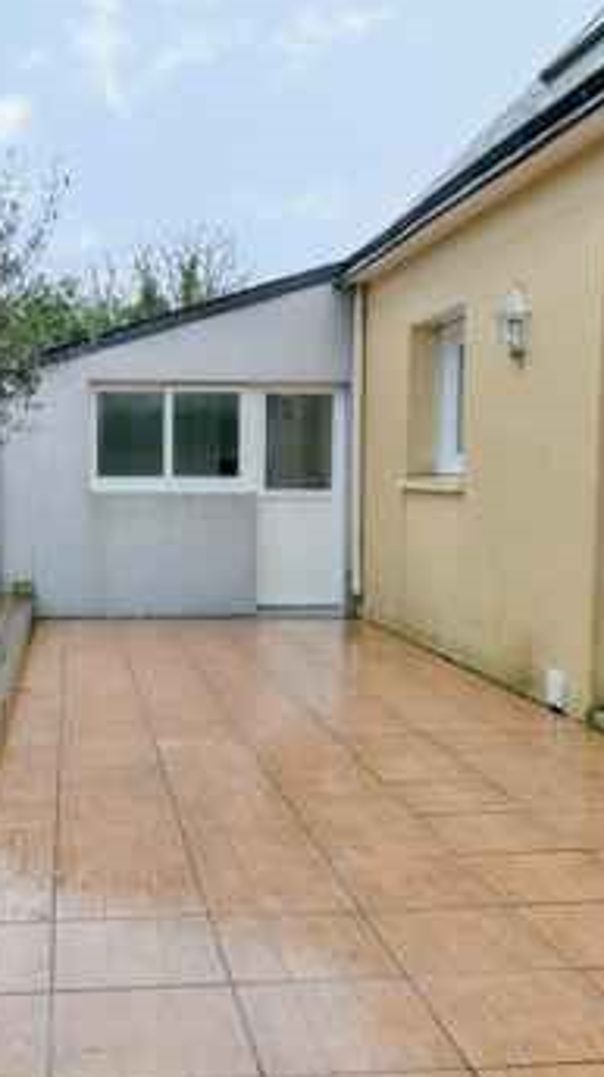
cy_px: 578
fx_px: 1113
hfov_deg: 30.1
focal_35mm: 39
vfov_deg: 51.6
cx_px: 182
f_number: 8
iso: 800
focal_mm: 16
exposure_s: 1/250
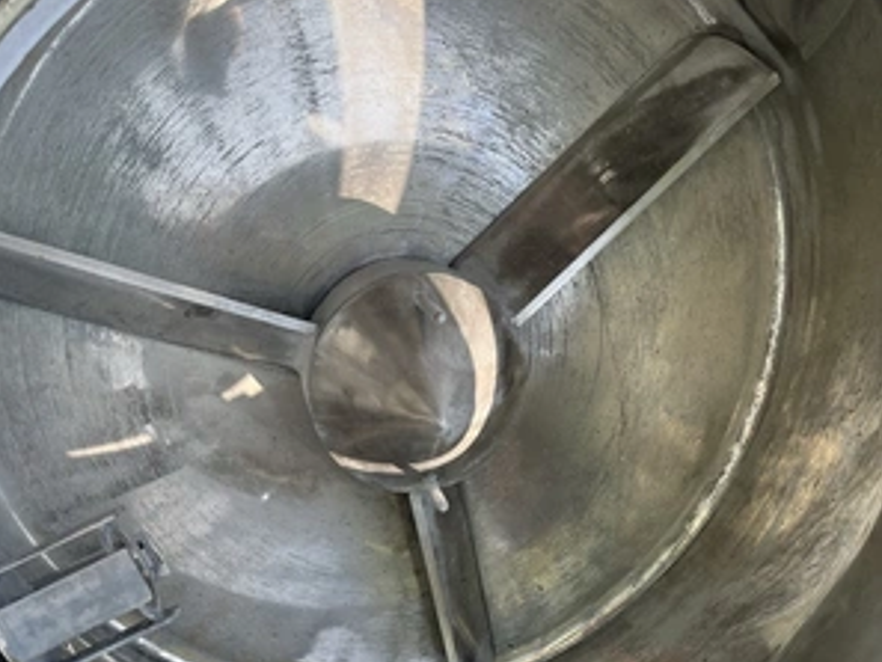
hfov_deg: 52.6
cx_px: 440
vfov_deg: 38.5
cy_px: 570
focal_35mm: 35
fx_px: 892
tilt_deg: -57.9
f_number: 1.6
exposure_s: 1/668
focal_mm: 5.1
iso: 50
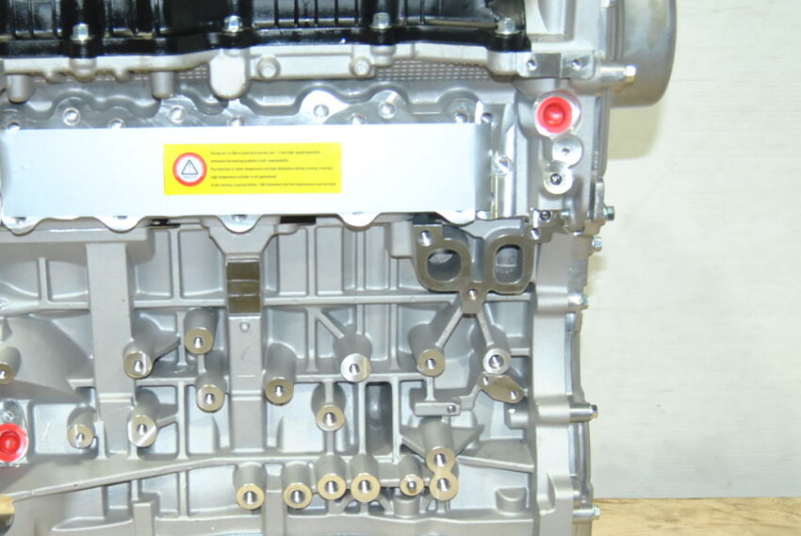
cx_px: 271
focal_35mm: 65
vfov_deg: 21.0
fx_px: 1447
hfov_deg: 30.7
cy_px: 303
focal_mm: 23
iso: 800
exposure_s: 1/200
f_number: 5
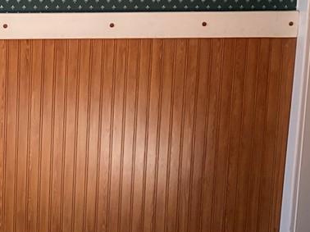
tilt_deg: -14.5
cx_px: -138
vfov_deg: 10.5
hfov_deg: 13.3
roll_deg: +0.3
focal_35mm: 141
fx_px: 1262
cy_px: 111
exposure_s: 1/122
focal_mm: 4.25
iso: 64
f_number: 1.8
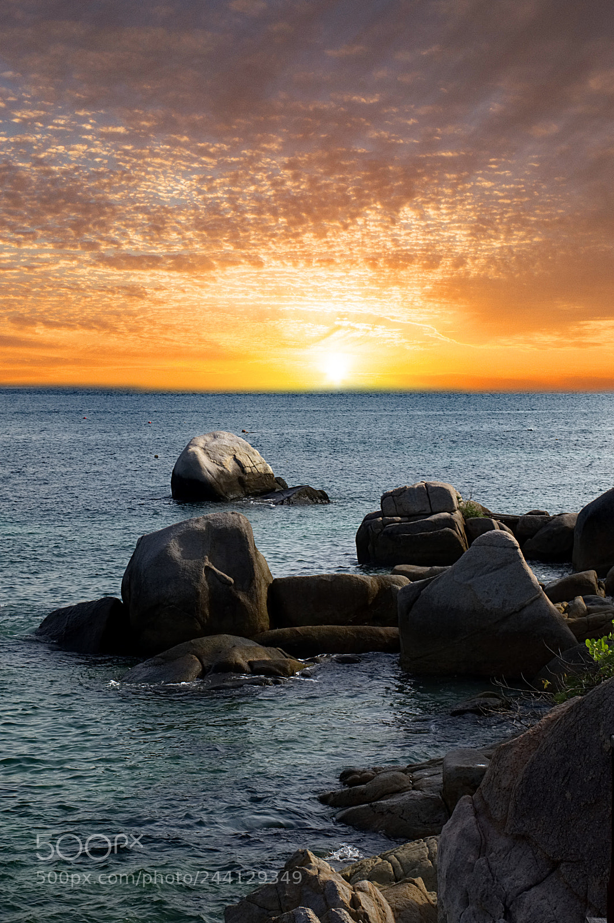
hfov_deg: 18.2
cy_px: 462
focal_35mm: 75
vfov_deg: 27.0
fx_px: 1922
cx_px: 307
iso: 100
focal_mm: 50
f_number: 10
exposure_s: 1/100
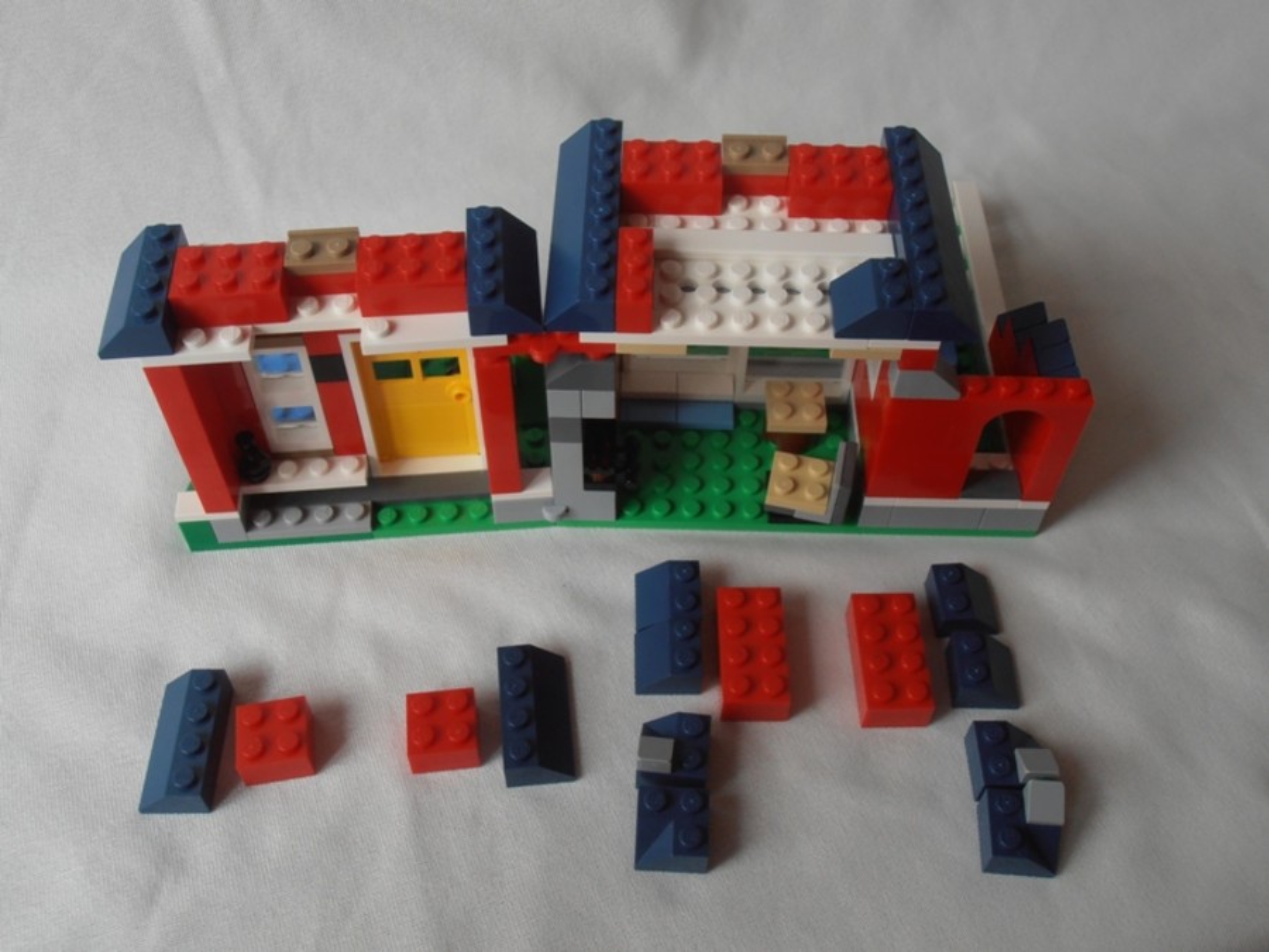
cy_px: 476
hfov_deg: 50.1
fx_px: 1356
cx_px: 634
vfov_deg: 38.7
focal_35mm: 37
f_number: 3.9
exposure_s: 1/125
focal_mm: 6.61
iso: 80
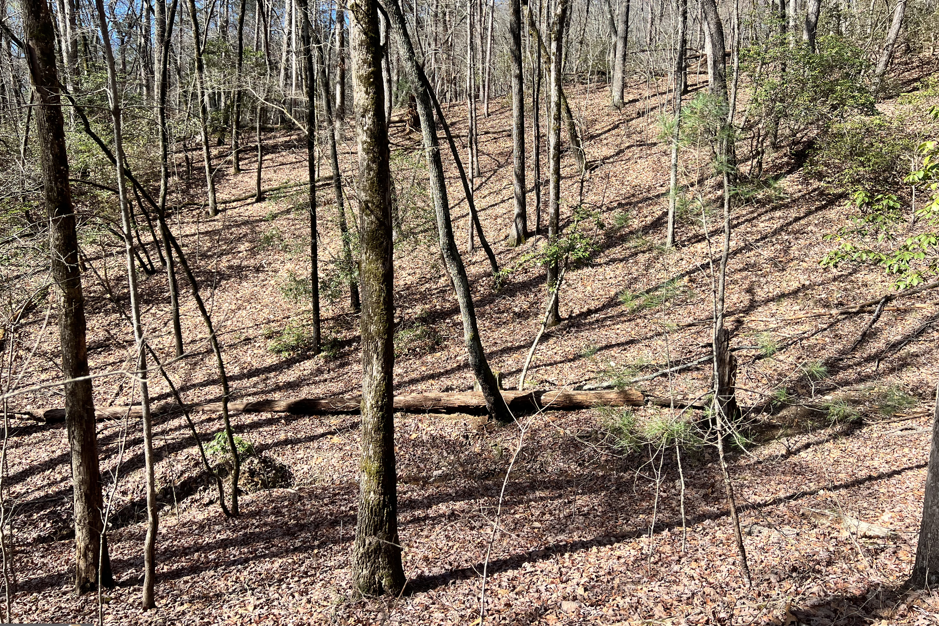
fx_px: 730
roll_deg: -3.4
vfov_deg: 46.4
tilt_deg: -7.9
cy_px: 295
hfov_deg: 65.5
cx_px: 471
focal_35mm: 28
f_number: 1.5
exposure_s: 1/1431
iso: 50
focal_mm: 5.7
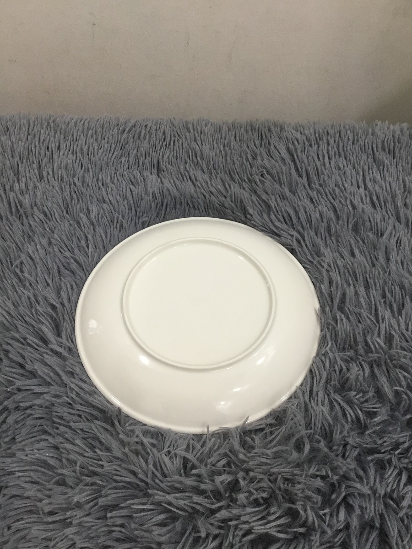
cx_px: 206
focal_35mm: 31
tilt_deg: -55.5
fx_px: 492
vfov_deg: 58.4
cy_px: 274
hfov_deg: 45.4
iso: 50
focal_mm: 3.3
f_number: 2.4
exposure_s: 1/33
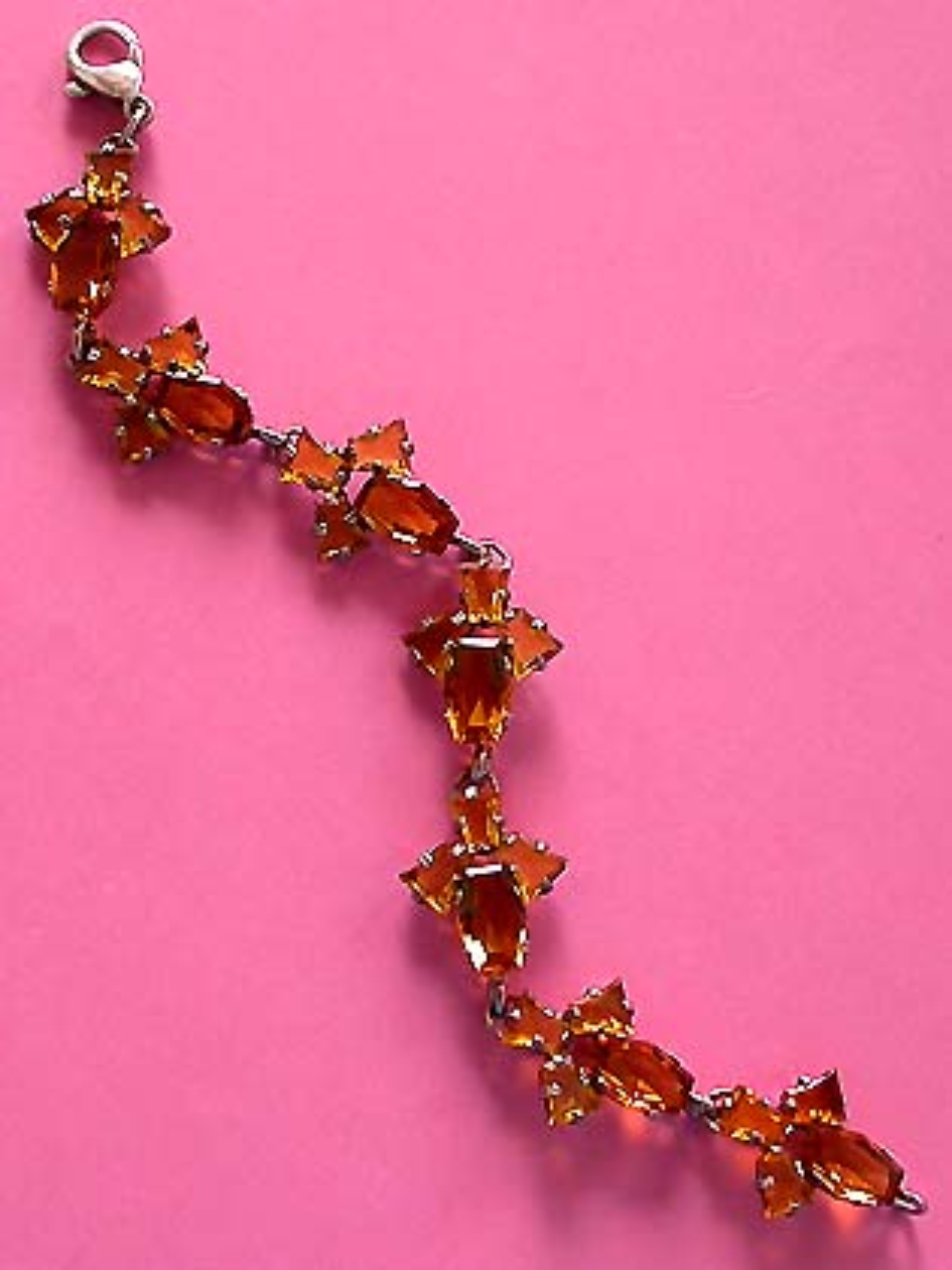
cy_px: 635
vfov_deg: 49.0
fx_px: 1393
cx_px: 476
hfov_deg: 37.7
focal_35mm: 38
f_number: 3.3
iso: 100
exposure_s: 1/54.9
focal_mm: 7.85
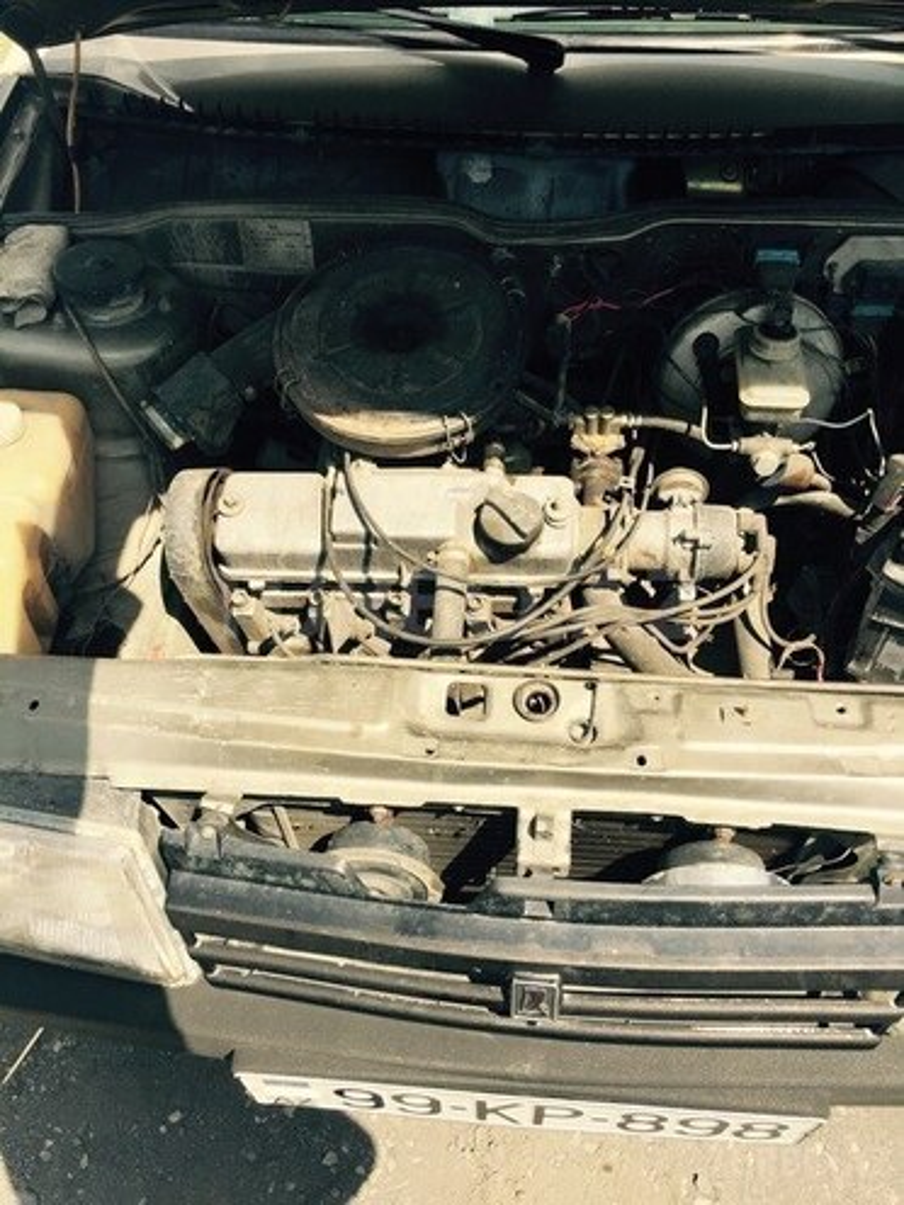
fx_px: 1010
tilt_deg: -52.4
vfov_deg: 61.7
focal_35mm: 29
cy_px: 602
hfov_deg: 48.2
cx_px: 452
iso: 32
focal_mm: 4.15
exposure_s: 1/1364
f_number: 2.2
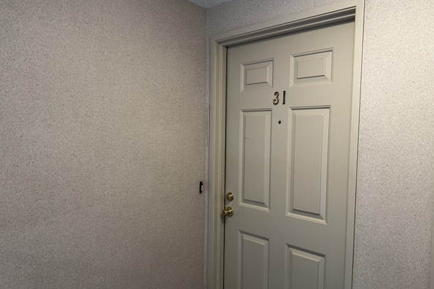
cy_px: 159
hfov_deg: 65.5
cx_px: 221
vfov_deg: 46.3
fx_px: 337
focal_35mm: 28
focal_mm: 6.76
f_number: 1.78
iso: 250
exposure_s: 1/60
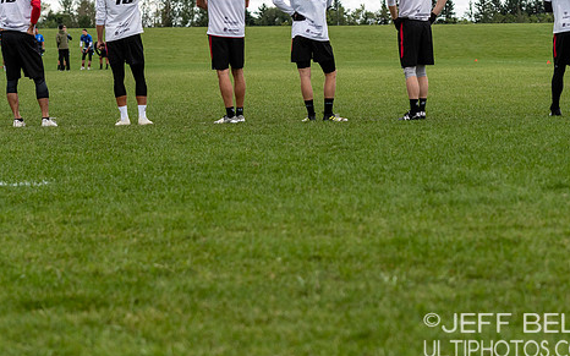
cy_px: 136
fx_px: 2081
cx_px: 345
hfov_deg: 15.6
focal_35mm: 134
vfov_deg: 9.8
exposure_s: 1/1250
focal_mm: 70
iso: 400
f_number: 4
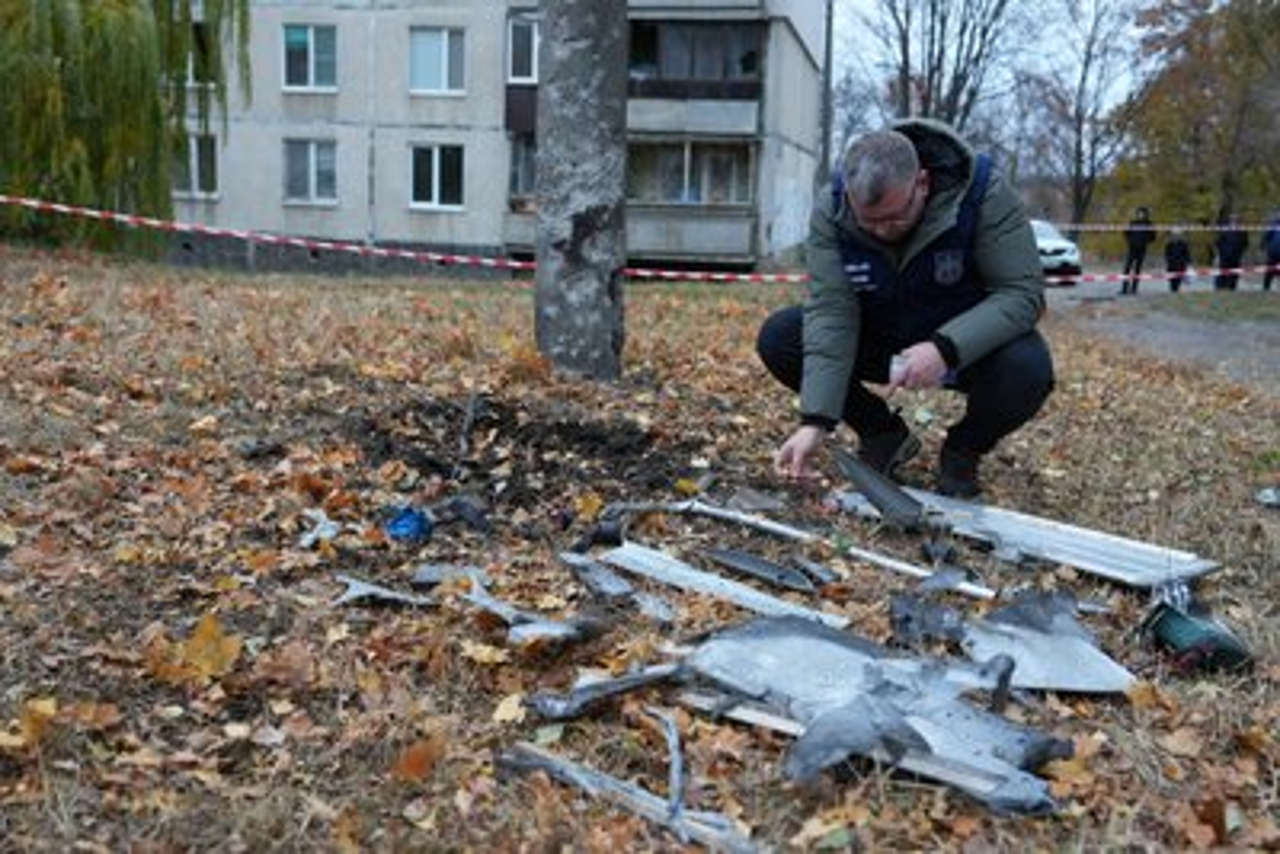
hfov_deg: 53.1
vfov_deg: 36.9
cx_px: 640
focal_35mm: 36
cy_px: 427
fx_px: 1280
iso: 640
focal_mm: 36
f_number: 4
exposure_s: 1/160
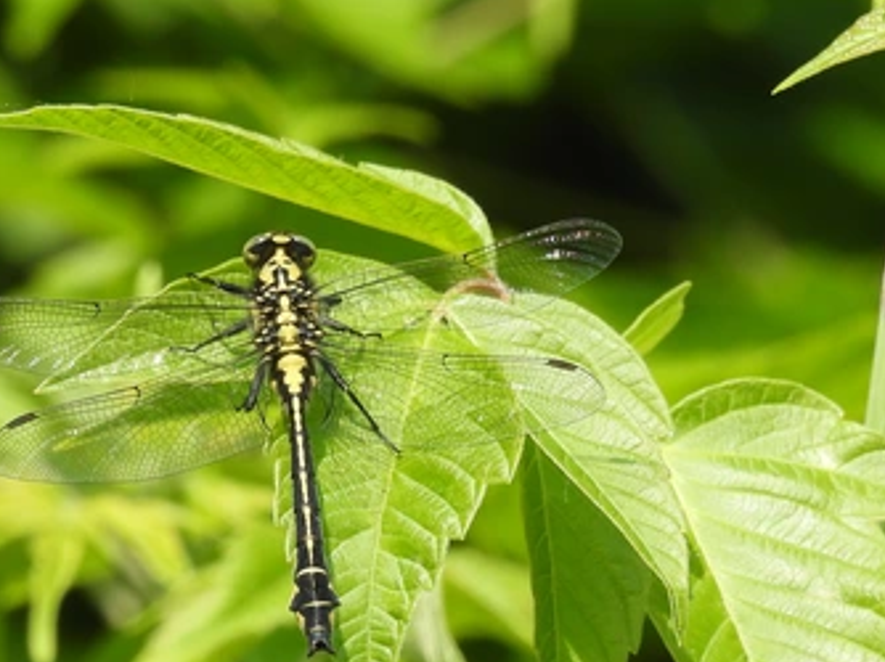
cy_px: 421
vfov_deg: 0.7
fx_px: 53906
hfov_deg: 0.9
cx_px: 212
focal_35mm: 2110
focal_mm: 196
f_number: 6.3
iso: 100
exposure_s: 1/160
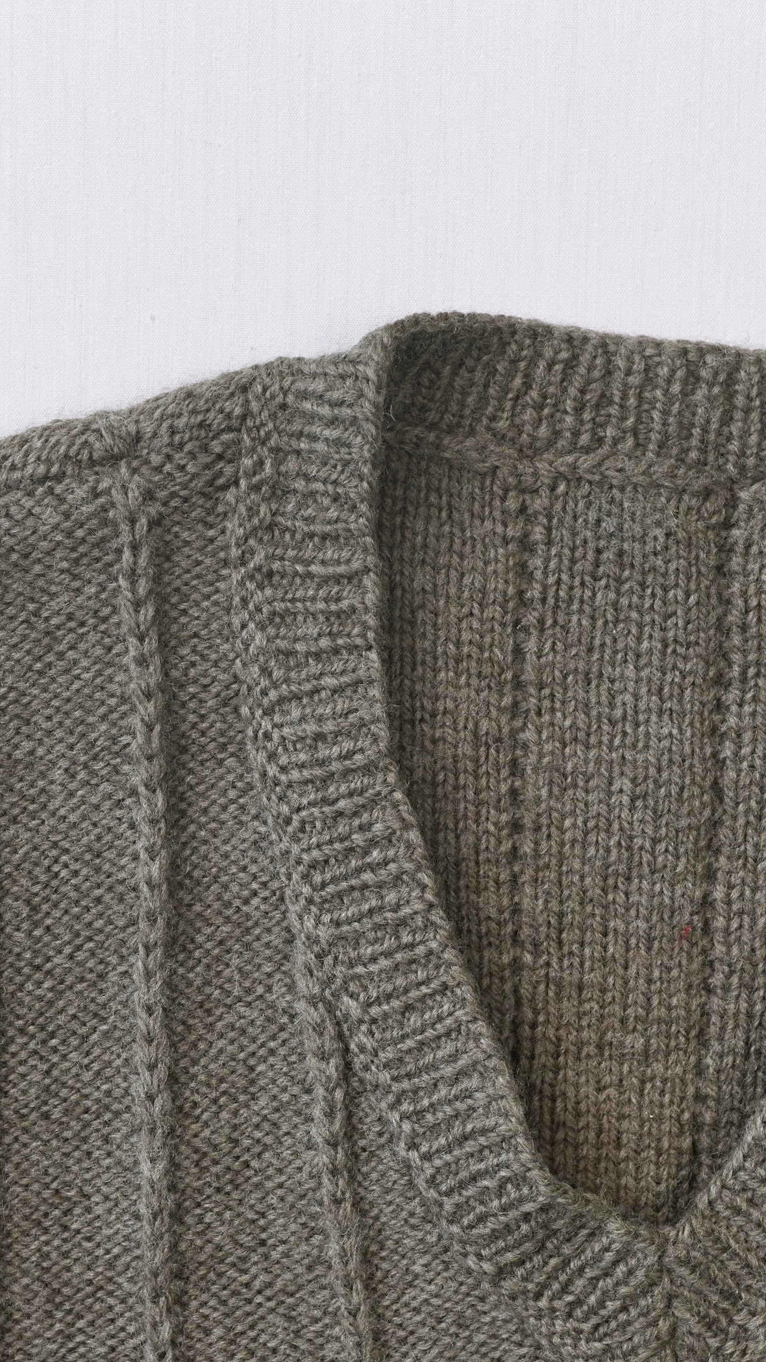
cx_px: 188
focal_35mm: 69
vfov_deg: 30.4
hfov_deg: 17.4
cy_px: 904
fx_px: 2493
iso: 320
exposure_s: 1/60
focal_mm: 32
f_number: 6.3
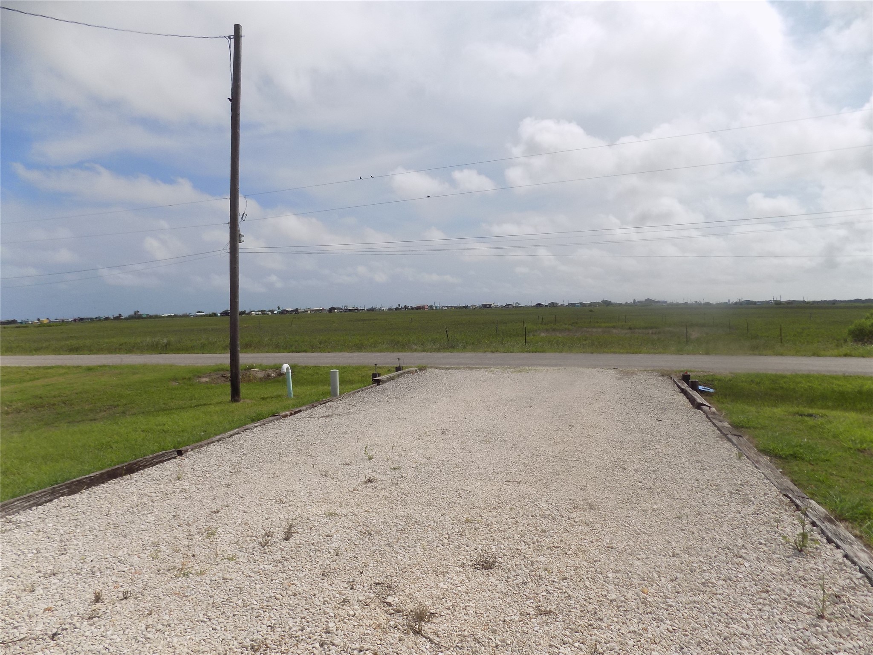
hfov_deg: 73.9
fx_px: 580
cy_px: 328
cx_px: 436
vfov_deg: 58.9
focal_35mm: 23
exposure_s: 1/320
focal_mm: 4
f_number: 9.9
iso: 80
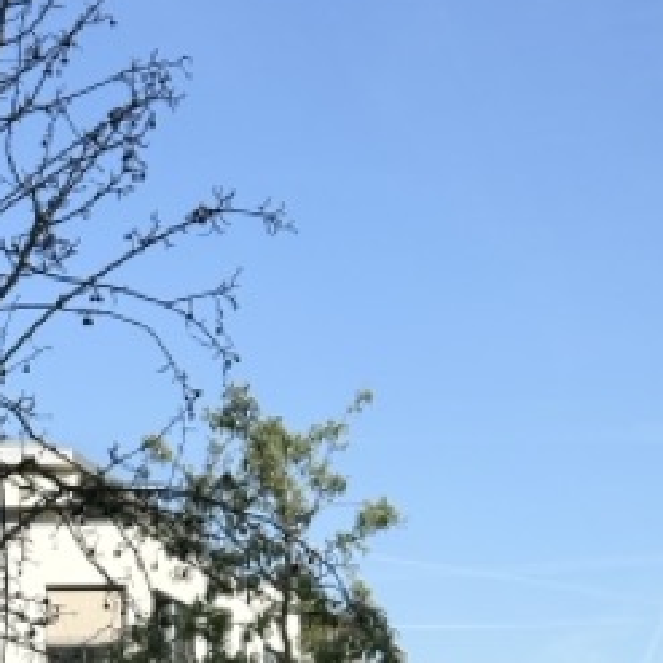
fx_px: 2579
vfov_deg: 14.6
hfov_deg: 14.6
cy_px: 475
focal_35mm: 119
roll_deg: +0.0
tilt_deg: +9.5
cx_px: 387
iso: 32
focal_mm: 5.96
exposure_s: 1/3636
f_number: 1.6
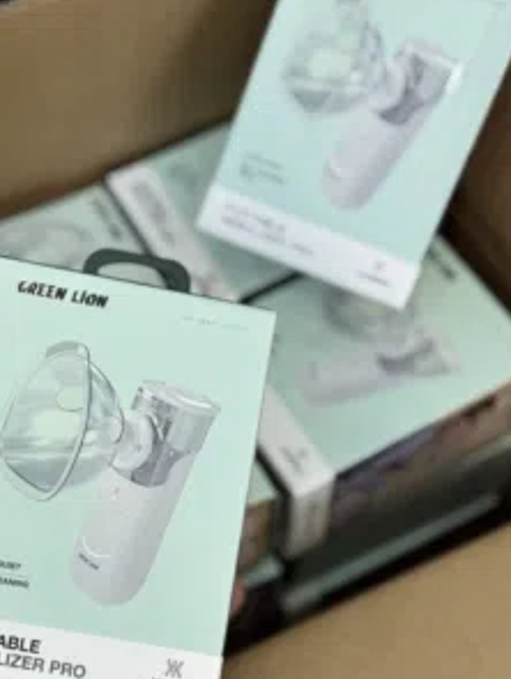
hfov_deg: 22.6
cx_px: 180
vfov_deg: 29.7
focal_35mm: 65
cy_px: 389
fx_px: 1277
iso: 50
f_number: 1.78
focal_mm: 6.76
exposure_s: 1/100
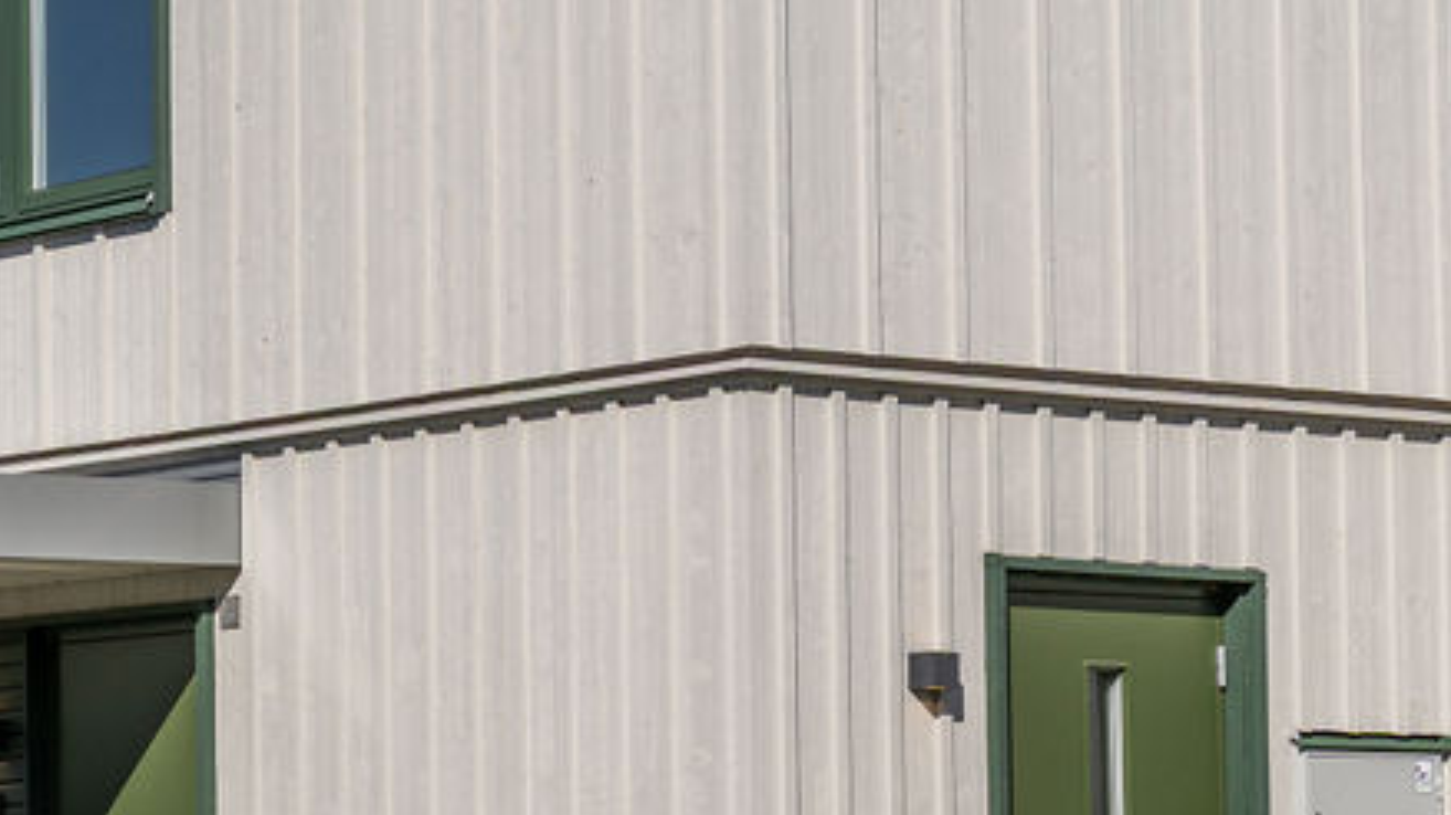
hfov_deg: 15.5
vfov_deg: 8.9
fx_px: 5231
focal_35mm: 136
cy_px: 704
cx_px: 23
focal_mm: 37
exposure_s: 1/1250
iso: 100
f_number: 5.6
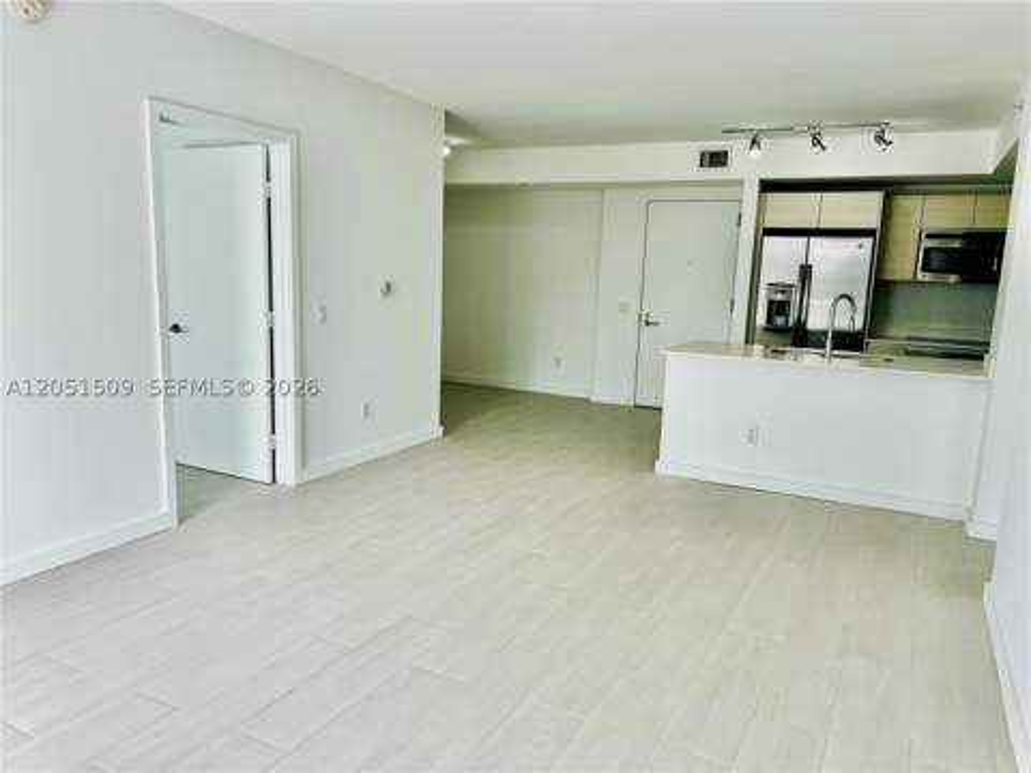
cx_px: 516
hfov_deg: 67.3
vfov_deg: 53.1
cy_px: 386
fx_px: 774
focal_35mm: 26
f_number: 1.5
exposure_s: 1/502
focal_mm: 5.7
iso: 50
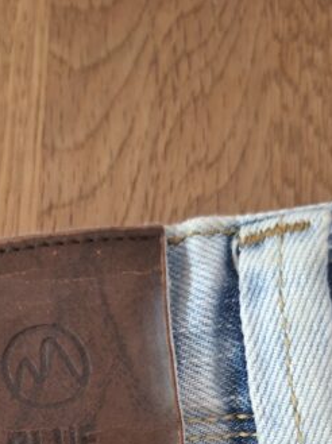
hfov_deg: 25.7
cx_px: 74
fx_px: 718
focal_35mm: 56
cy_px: 495
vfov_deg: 30.5
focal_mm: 5.54
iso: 500
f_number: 1.8
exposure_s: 1/25
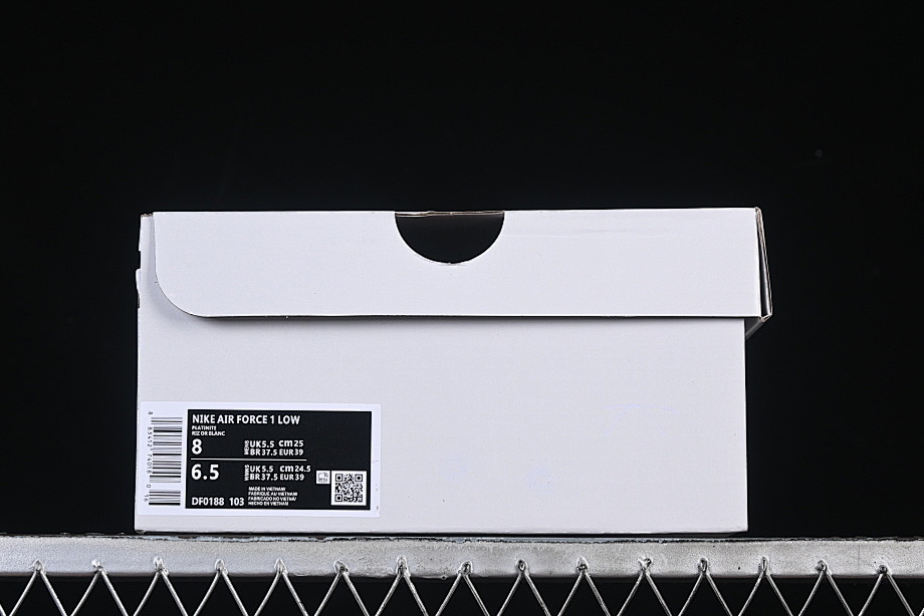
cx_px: 455
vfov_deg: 15.5
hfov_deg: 23.1
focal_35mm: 88
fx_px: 2259
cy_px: 314
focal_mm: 50
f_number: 8
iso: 160
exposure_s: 1/60
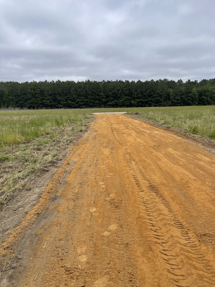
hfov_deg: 54.9
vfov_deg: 69.4
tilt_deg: -10.1
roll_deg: +2.7
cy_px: 144
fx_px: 207
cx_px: 108
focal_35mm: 25
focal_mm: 5.1
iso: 32
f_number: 1.6
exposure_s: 1/3788
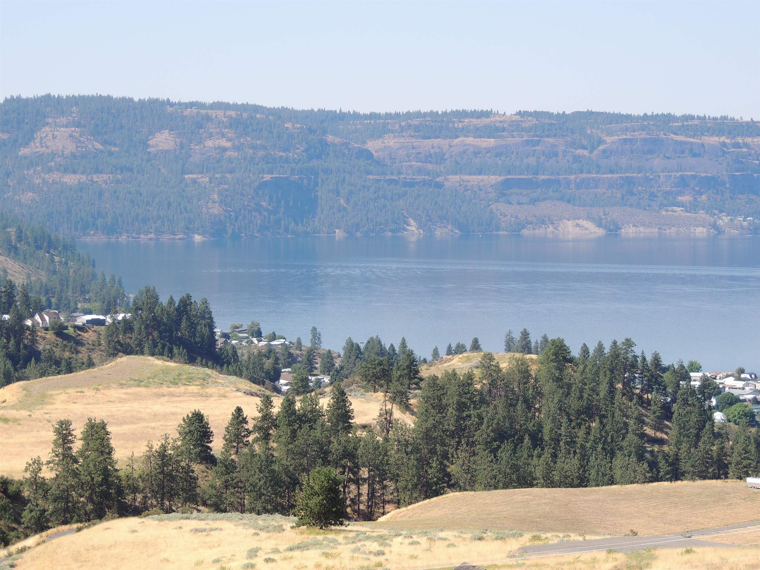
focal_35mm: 105
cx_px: 380
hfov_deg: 18.7
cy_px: 285
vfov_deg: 14.1
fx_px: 2305
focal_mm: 18.7
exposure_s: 1/500
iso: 100
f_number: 4.2
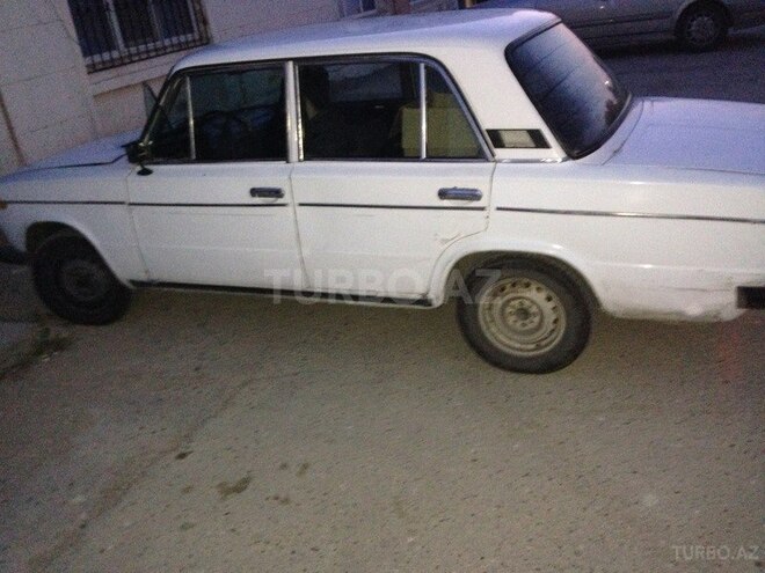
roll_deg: +9.1
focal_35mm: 33
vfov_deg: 42.9
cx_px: 382
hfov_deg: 55.4
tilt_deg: -23.0
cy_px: 286
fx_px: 729
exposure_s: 1/16
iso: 640
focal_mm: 4.12
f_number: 2.4
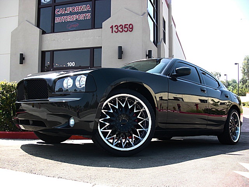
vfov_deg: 39.7
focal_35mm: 36
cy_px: 94
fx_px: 259
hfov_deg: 51.4
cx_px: 124
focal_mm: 6.3
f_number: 2.8
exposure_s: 1/250
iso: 50
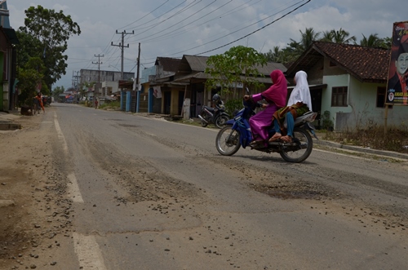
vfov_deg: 34.1
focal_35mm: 39
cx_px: 204
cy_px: 135
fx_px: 441
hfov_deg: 49.6
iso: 250
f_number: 13
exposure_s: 1/640
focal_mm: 26
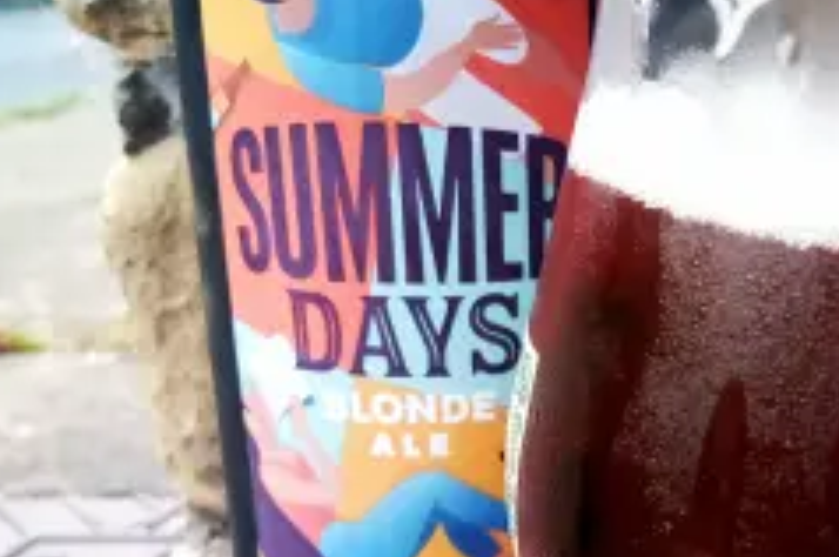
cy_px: 402
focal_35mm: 49
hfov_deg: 38.8
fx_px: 1140
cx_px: 673
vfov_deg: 27.2
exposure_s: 1/101
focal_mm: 3.54
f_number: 2
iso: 159
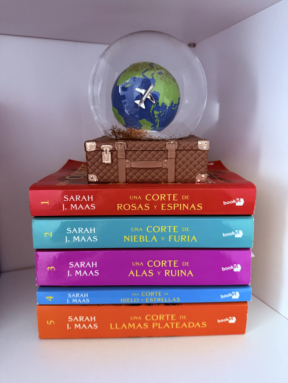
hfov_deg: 56.8
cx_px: 144
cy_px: 192
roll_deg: +0.2
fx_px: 266
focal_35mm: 24
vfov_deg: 71.6
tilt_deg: -12.5
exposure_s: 1/50
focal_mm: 6.76
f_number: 1.78
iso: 800
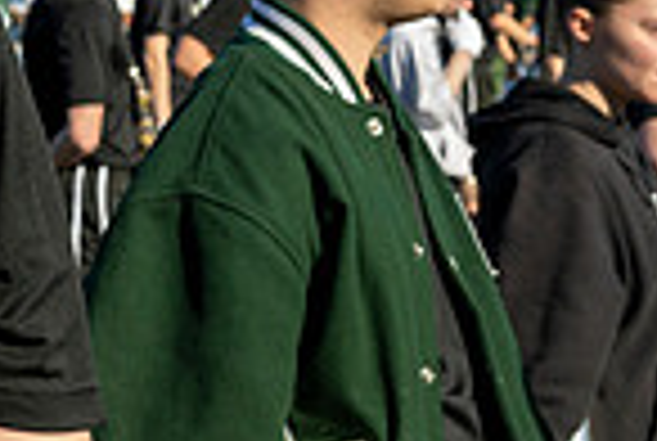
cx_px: -441
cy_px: -115
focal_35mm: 119
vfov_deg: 11.3
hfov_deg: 15.3
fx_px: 2176
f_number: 5
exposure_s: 1/2000
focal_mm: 30
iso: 320
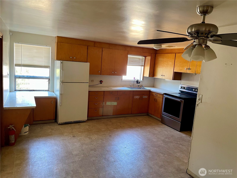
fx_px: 178
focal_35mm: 26
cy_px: 89
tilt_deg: -6.5
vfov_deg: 53.1
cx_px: 118
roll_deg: -4.6
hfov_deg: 67.3
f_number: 1.6
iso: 125
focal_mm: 4.2
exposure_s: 1/60
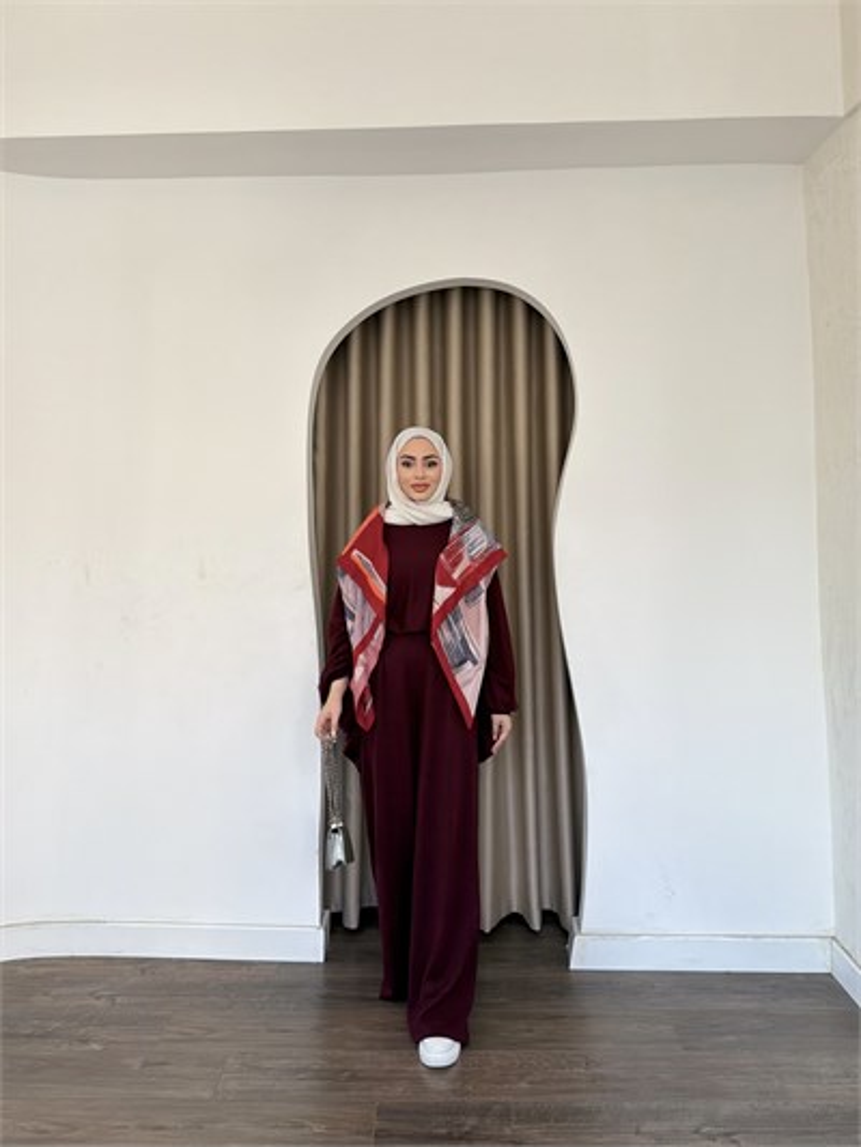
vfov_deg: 71.6
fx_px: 796
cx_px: 430
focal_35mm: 24
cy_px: 574
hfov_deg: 56.8
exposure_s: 1/528
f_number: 1.78
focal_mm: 6.76
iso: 200
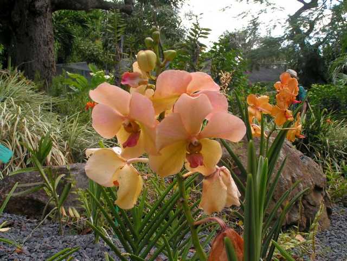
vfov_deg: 24.4
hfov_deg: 32.2
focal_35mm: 60
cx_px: 174
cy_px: 130
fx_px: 601
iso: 50
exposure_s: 1/200
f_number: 5
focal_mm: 9.2
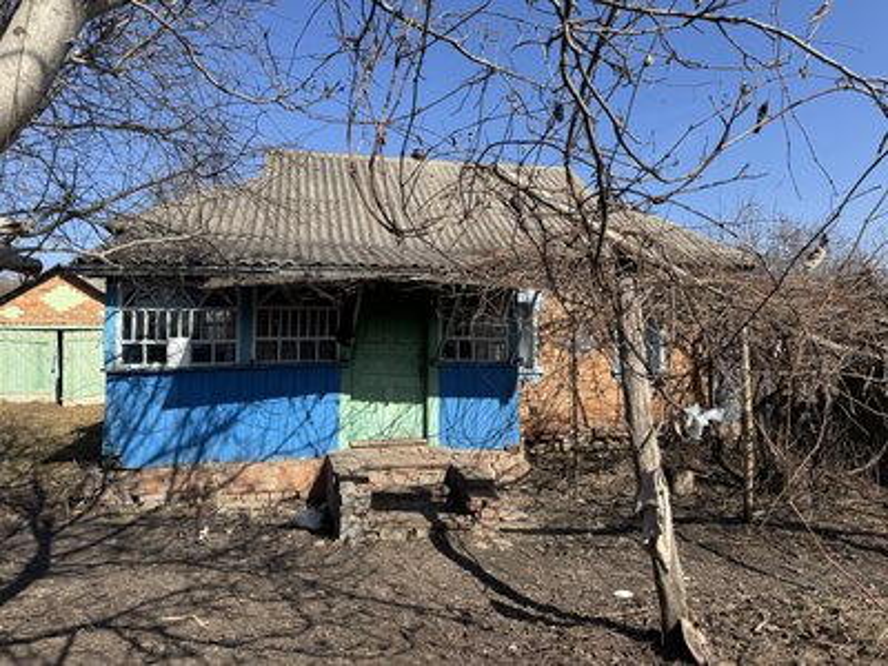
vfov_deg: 56.8
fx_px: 616
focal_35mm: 24
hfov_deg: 71.6
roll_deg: +0.0
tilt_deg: +2.4
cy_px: 333
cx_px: 444
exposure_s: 1/3247
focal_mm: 6.76
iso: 80
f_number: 1.78
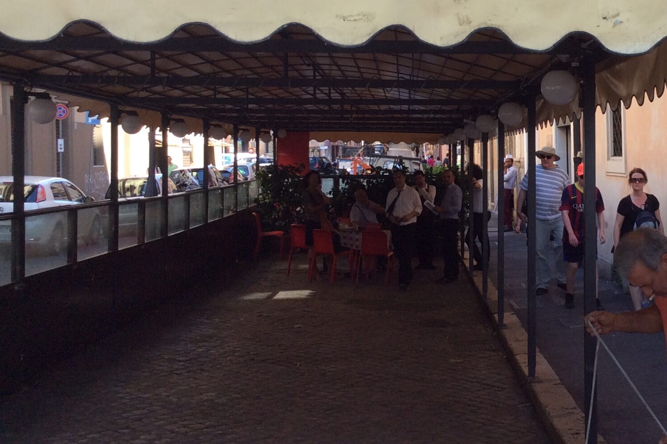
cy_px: 133
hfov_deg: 32.9
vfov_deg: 22.8
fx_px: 1093
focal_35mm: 59
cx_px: 541
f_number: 2.4
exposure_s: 1/211
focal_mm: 3.3
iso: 32
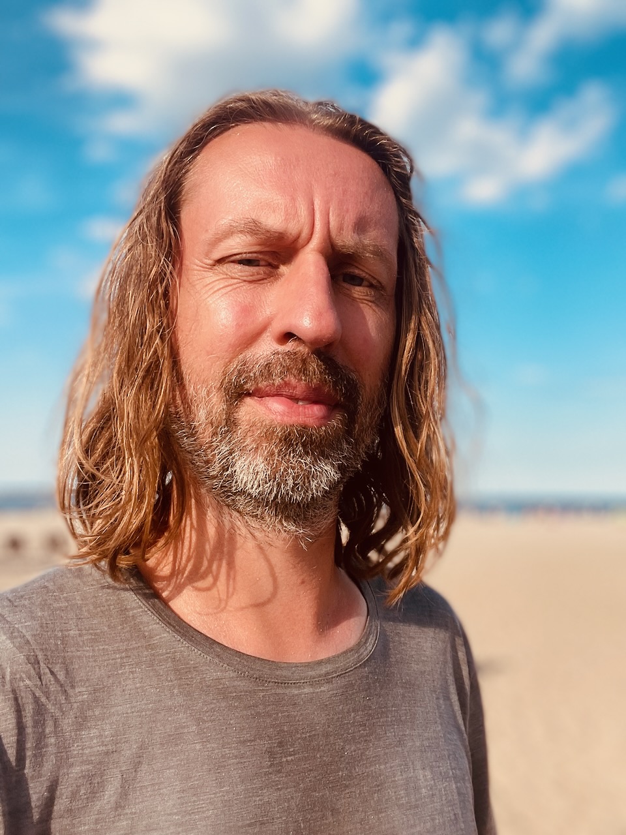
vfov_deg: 60.0
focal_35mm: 30
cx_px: 313
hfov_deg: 46.8
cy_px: 418
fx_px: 723
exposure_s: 1/600
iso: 32
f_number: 2.2
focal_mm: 2.71
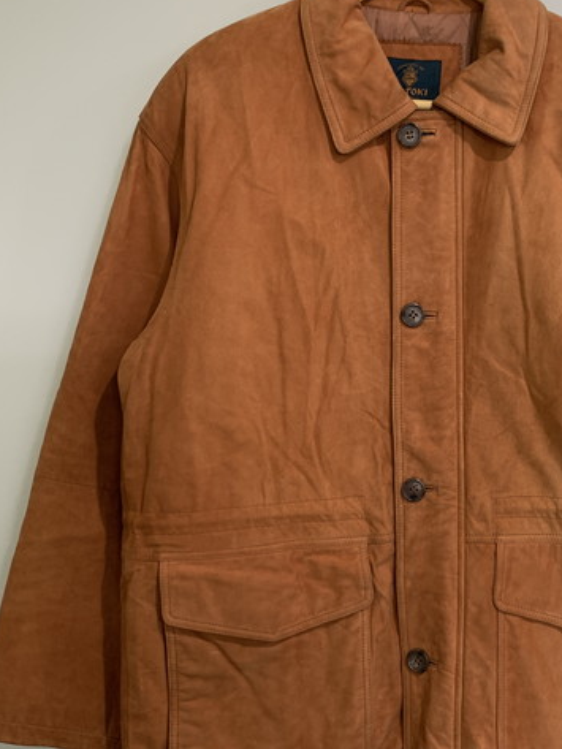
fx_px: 952
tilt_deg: -23.4
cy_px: 382
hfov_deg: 32.3
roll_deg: +0.1
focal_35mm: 44
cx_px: 415
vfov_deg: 42.9
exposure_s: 1/50
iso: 160
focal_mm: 4.25
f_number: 1.8
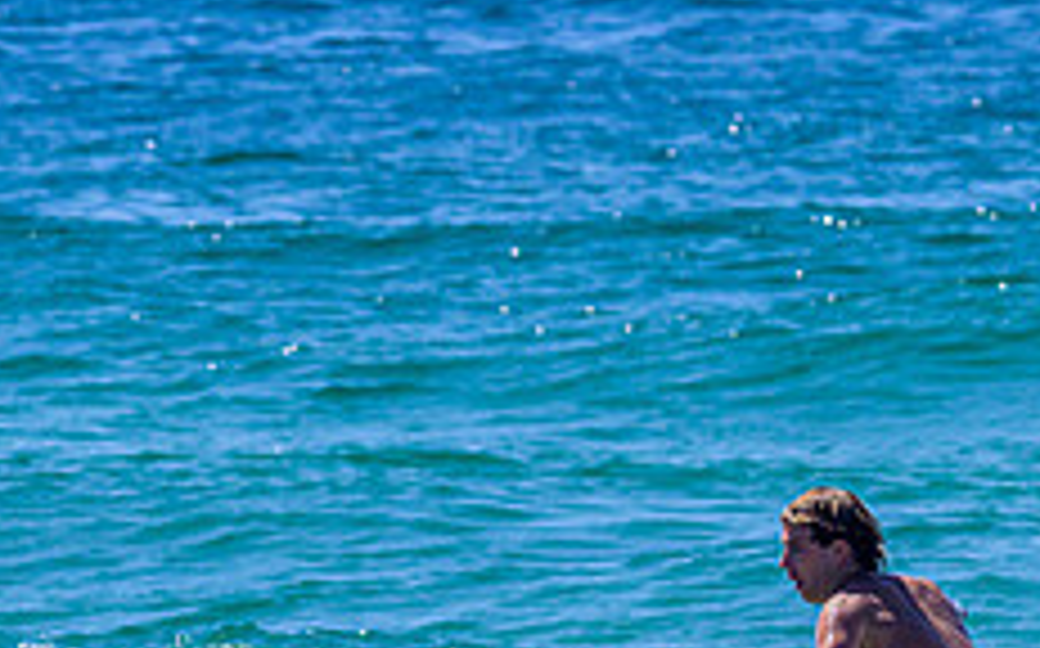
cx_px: 675
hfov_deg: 2.2
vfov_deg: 1.4
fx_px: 26850
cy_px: 835
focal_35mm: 948
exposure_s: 1/2000
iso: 640
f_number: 11
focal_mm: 370
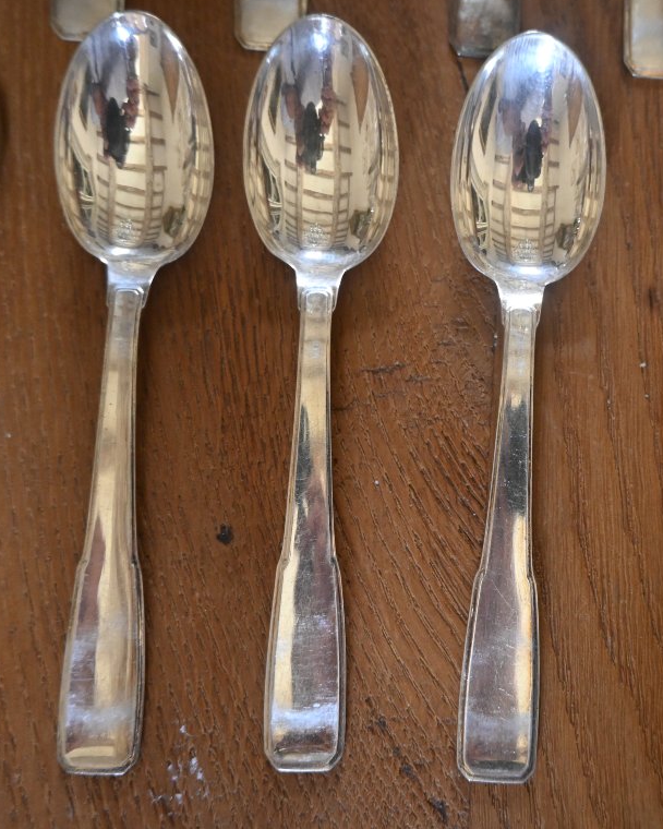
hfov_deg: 36.8
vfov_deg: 45.8
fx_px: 981
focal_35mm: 40
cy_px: 411
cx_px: 467
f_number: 3.5
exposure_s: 1/125
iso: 2000
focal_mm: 18
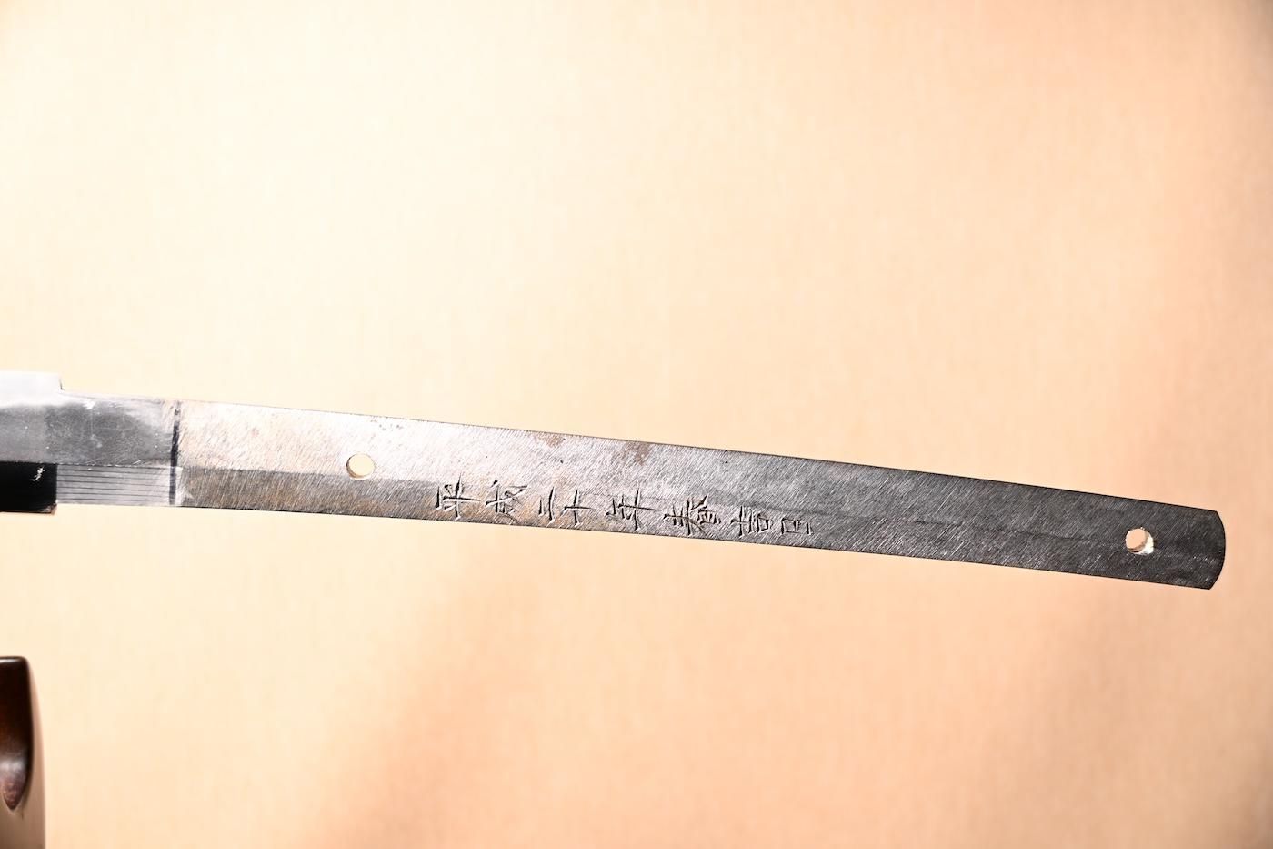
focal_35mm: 48
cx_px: 636
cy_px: 424
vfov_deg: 28.1
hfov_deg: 41.1
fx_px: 1697
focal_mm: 32
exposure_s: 1/2
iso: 100
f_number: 4
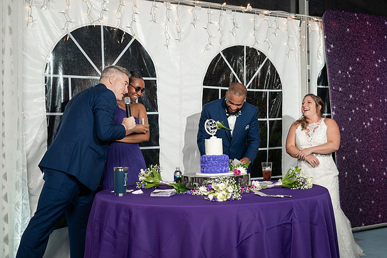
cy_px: 120
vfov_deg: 27.3
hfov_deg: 39.9
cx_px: 208
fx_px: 532
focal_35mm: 49
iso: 1600
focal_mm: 46
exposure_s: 1/200
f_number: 5.6
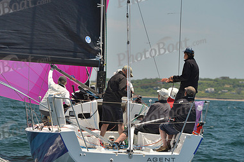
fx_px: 1694
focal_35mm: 250
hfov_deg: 8.2
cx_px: 84
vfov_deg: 5.5
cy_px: 92
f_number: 6.3
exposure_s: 1/800
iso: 400
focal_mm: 165
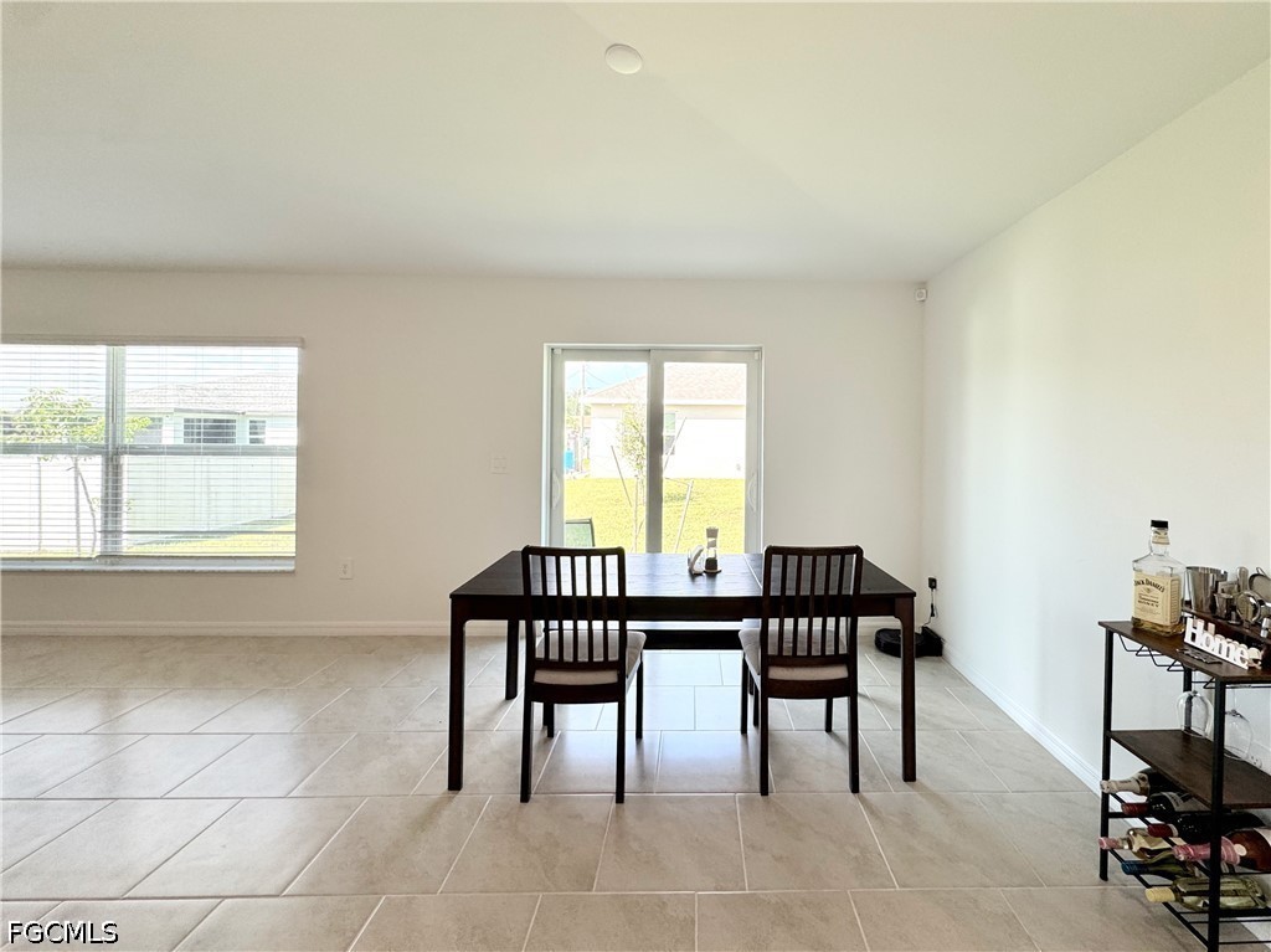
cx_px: 636
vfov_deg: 85.6
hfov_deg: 102.1
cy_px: 476
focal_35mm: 14
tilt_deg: -0.3
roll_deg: +1.5
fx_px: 514
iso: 40
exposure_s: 1/106
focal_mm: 2.22
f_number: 2.2
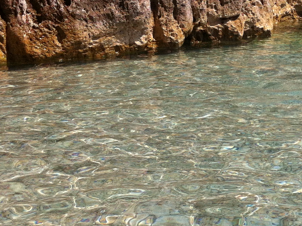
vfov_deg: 14.2
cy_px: 92
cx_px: 343
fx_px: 906
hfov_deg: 18.1
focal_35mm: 104
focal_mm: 3.85
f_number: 2.8
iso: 80
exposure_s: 1/2155
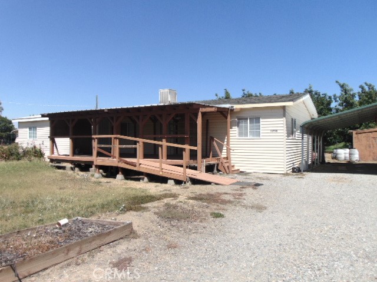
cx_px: 188
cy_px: 141
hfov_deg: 65.3
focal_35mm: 27
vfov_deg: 51.4
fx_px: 294
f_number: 7.9
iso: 80
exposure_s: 1/320
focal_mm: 4.9
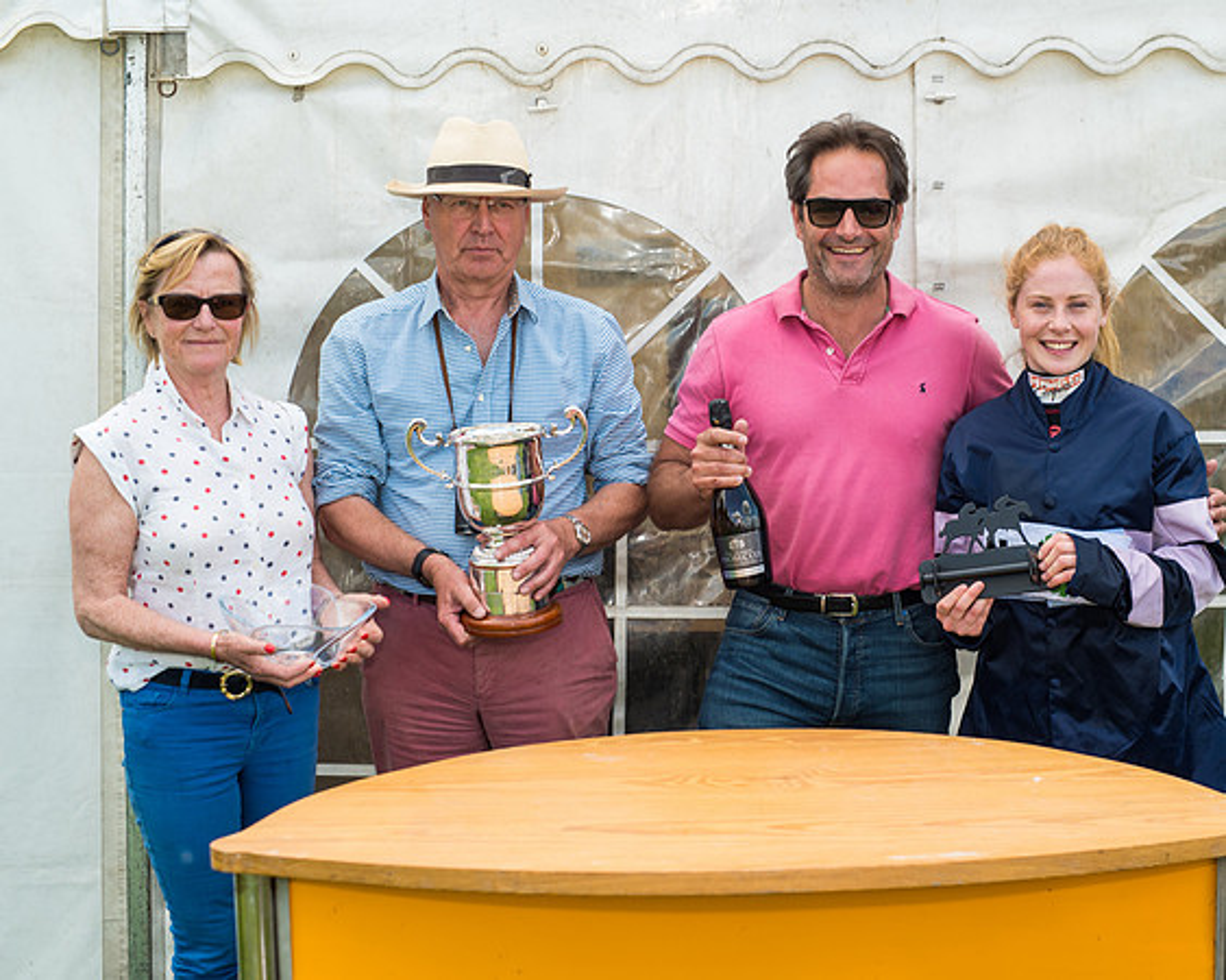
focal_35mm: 56
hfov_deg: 33.3
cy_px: 490
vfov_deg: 26.9
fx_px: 2045
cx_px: 737
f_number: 5
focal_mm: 50
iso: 200
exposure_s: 1/400
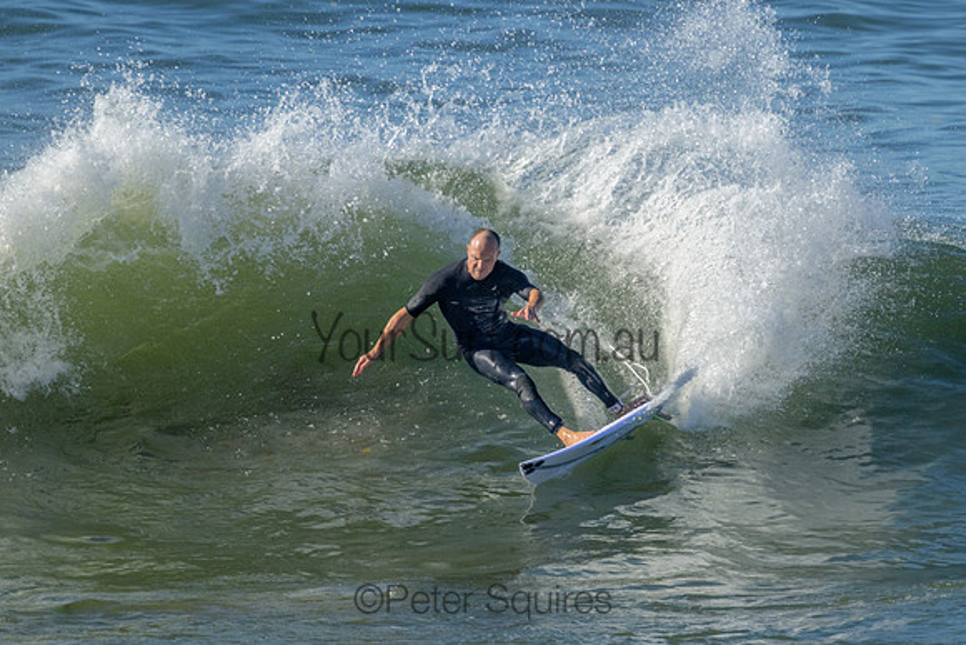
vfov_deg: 1.3
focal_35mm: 1049
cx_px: 634
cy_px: 294
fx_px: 28163
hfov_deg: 2.0
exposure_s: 1/2000
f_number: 11
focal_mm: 800
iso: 1000
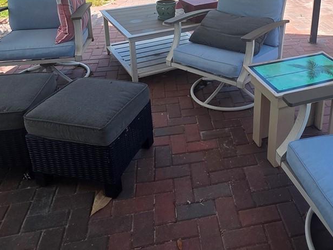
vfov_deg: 39.2
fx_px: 327
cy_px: 32
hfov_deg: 52.0
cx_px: 243
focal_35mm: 34
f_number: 1.9
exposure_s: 1/805
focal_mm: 2.2
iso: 40
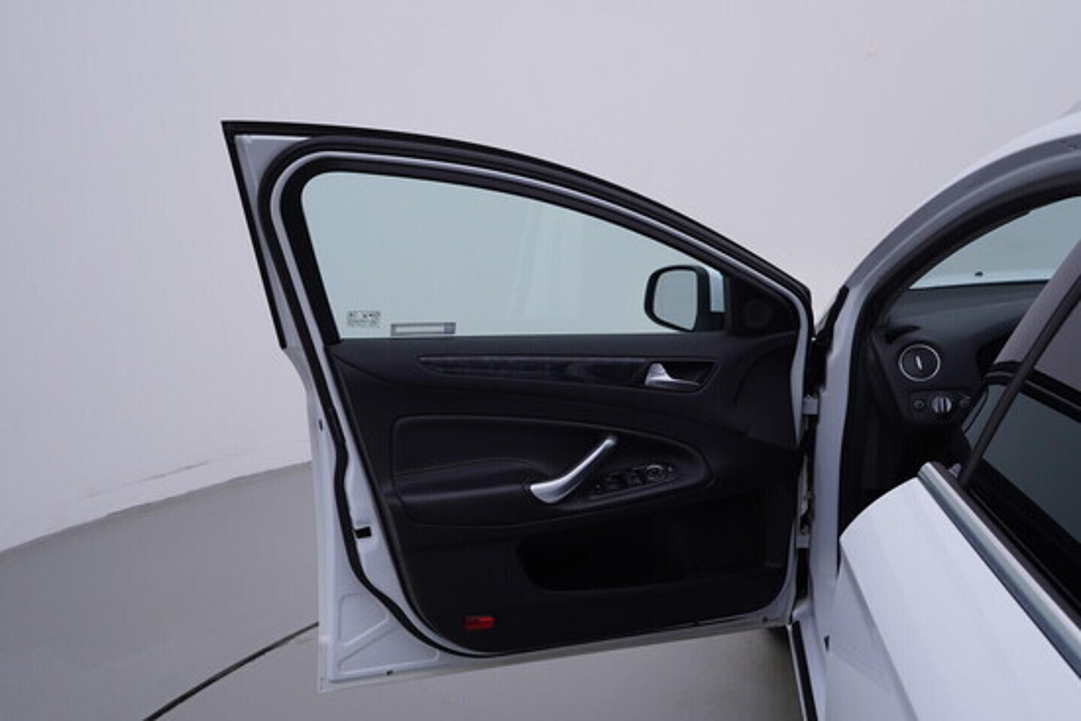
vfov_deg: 36.9
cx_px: 540
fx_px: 1081
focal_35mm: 36
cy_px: 360
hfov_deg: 53.1
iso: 125
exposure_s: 1/100
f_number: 4.5
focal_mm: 24
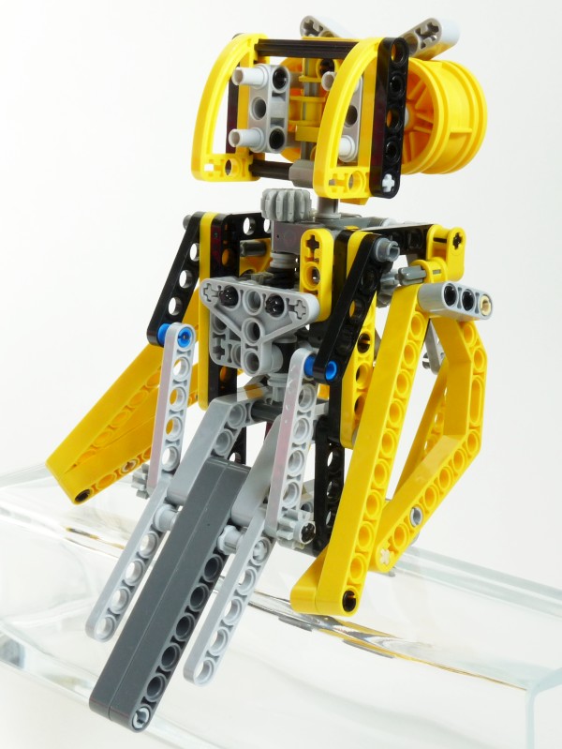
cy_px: 374
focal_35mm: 44
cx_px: 281
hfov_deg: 32.9
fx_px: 952
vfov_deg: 42.9
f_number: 8
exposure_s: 1/10
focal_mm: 7.8
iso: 100
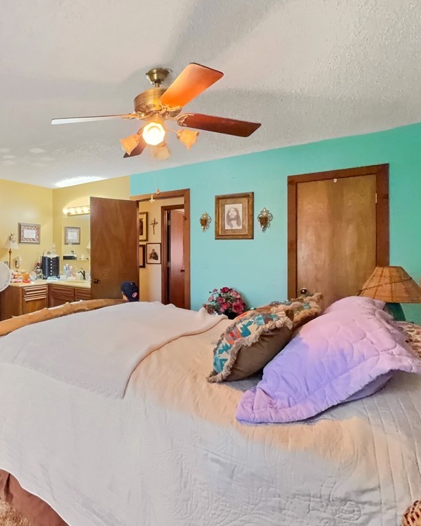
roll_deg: +1.5
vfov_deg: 83.3
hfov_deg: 65.6
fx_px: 296
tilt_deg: -1.5
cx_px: 95
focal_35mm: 19
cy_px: 256
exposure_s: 1/60
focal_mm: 2.2
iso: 1000
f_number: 2.2
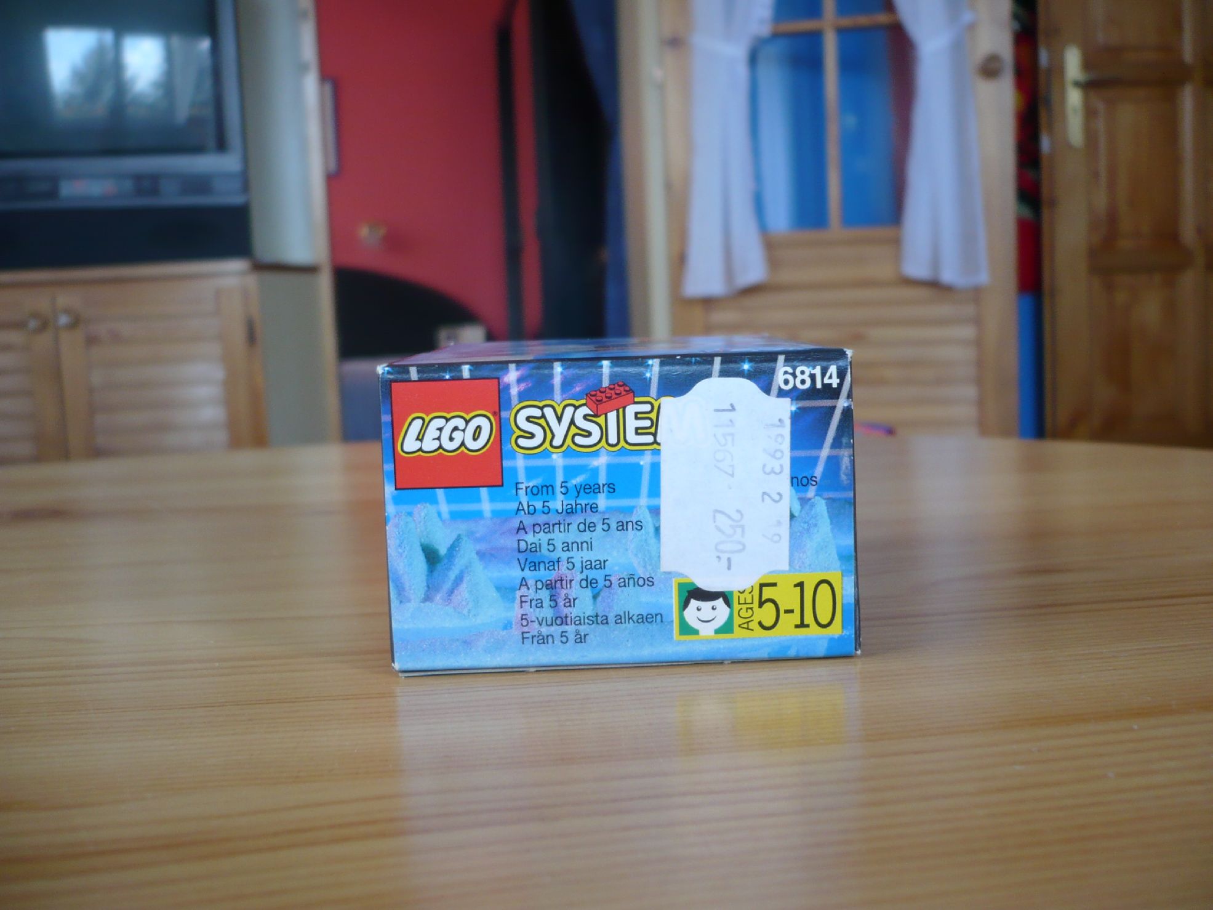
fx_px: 1226
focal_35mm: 35
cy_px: 455
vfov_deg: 40.7
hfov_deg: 52.6
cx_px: 606
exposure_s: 1/40
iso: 100
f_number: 2.8
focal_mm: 5.8
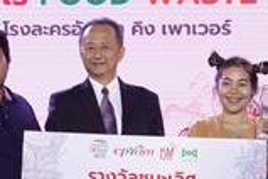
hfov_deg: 9.9
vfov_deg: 6.6
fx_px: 1541
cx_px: 72
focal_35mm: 207
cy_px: 149
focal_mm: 20.26
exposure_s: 1/125
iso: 2500
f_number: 7.1
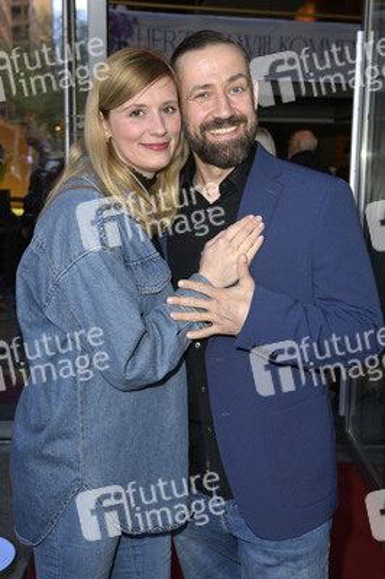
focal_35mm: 42
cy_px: 290
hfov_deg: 31.8
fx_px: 675
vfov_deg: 46.4
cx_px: 192
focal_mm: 42
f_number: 5.6
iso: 500
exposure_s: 1/160
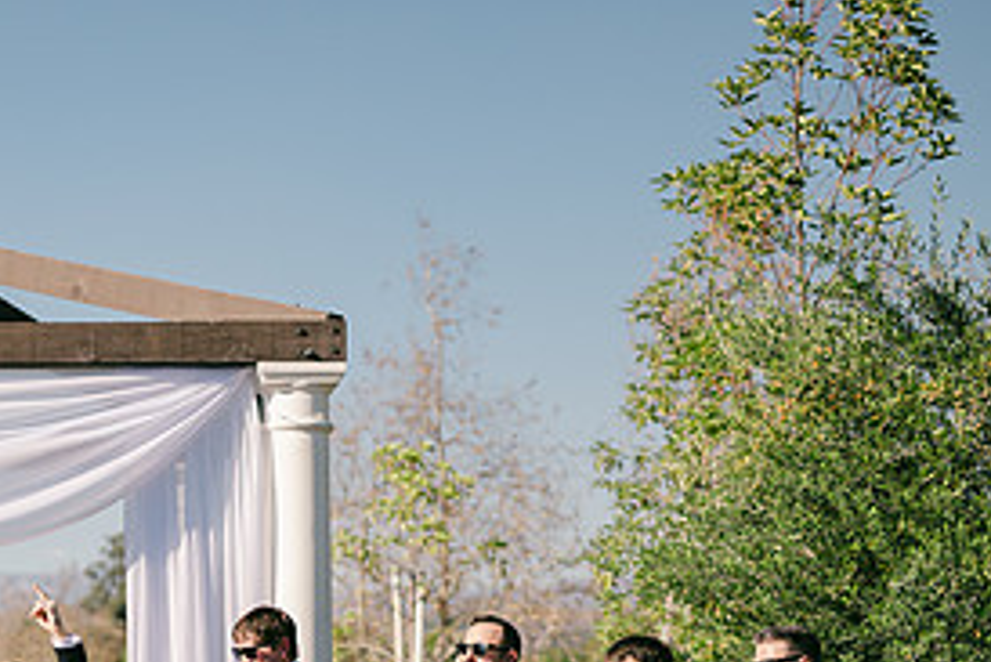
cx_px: -54
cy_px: 667
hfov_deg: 24.5
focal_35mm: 78
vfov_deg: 17.1
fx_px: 2148
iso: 64
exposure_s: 1/10000
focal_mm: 35
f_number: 1.3
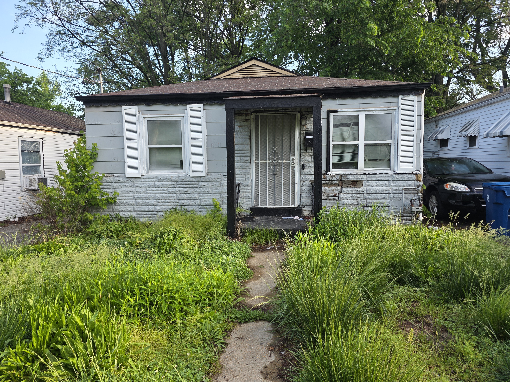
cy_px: 191
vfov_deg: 58.9
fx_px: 339
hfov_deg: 73.9
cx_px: 255
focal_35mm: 23
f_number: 1.7
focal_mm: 6.3
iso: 32
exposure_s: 1/180
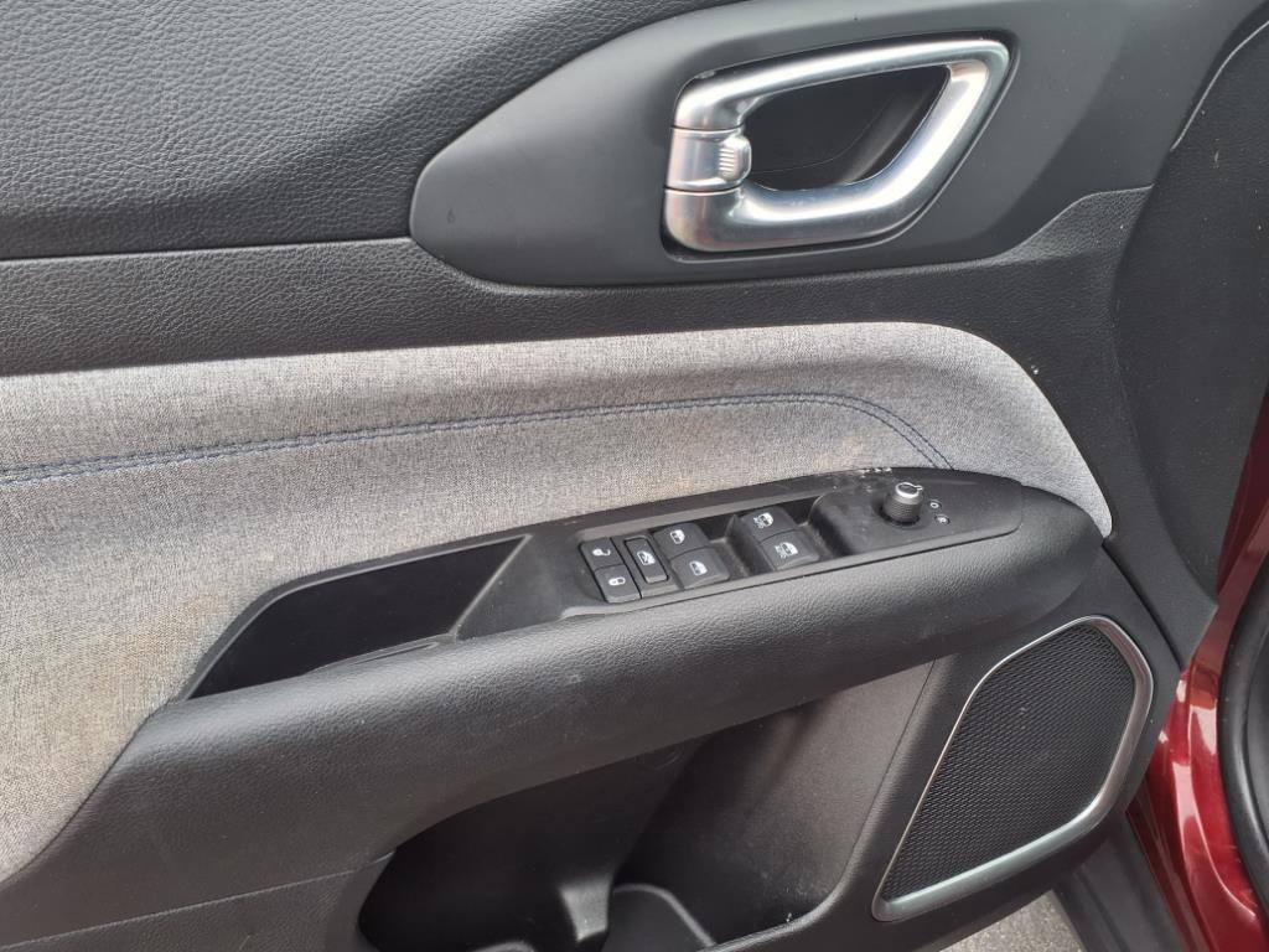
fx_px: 990
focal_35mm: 27
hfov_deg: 65.3
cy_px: 476
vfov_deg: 51.4
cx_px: 634
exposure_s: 1/120
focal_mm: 3.58
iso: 40
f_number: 1.9
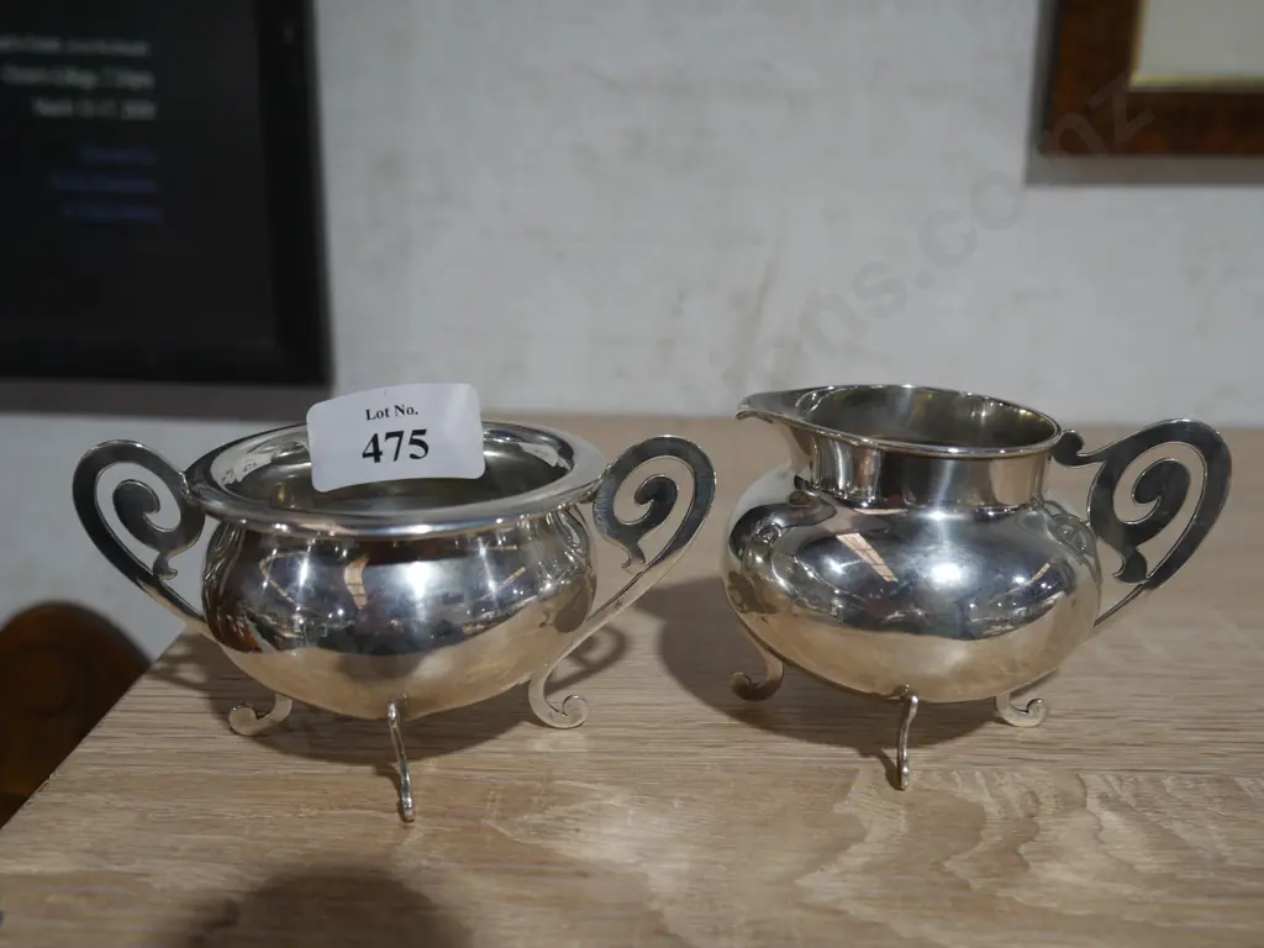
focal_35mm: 34
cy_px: 474
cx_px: 632
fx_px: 1242
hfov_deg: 54.0
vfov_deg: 41.8
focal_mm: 17
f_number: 4
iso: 250
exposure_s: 1/60
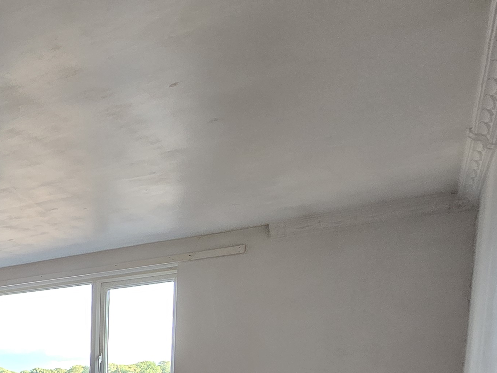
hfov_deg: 31.5
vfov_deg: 31.8
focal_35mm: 38
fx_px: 546
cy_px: 441
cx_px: -206
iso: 100
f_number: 2.2
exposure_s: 1/50
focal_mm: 2.2
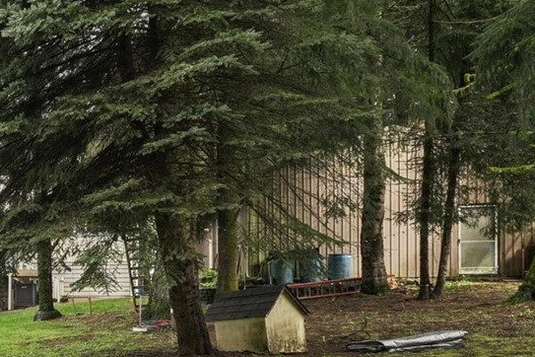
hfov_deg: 29.1
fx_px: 743
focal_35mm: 50
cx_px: -216
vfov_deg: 26.3
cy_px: 300
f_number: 8
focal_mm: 16
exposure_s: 1/160
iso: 400
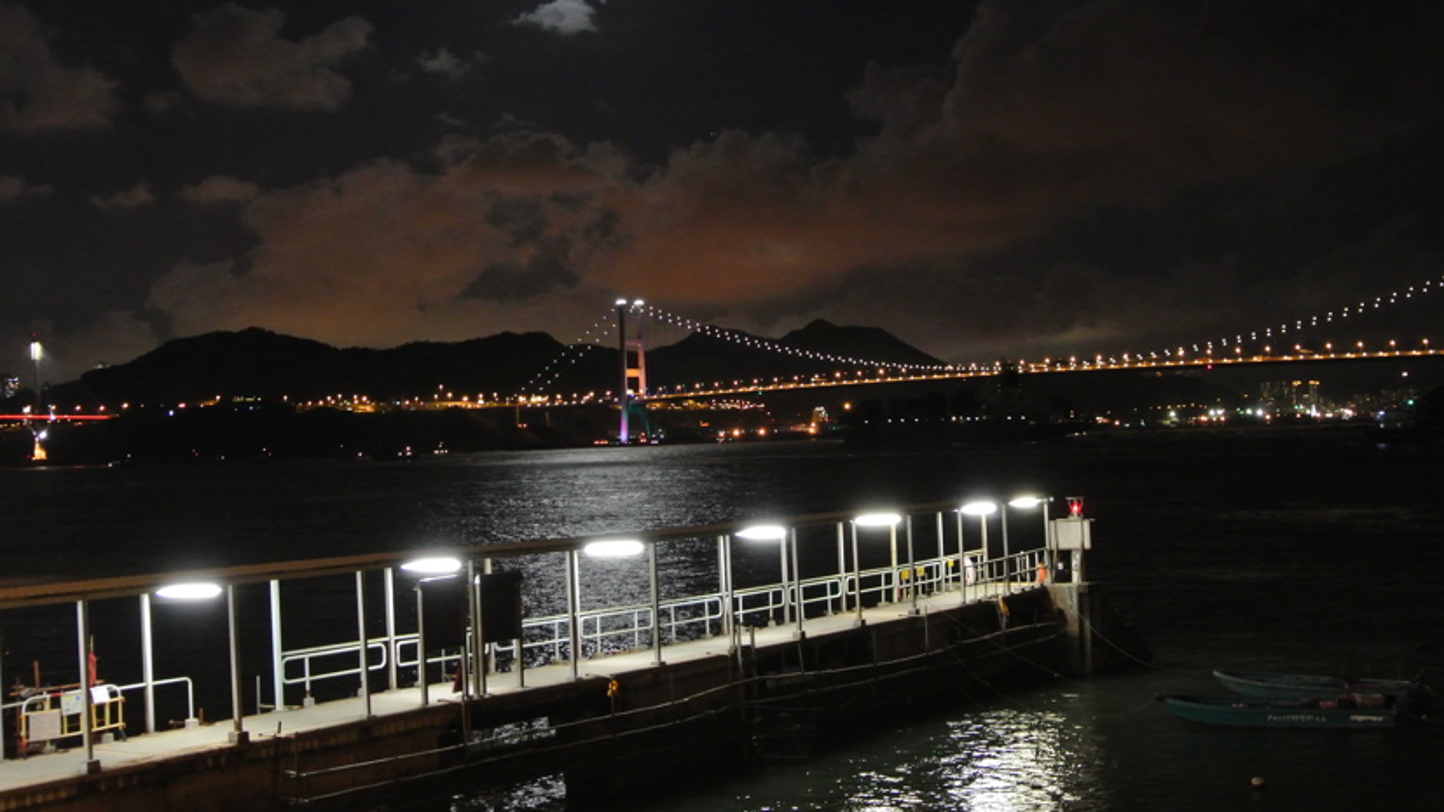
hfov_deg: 41.3
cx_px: 713
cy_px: 470
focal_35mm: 50
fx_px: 1914
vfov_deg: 23.9
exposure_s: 1/8
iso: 1600
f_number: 4.5
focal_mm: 17.5
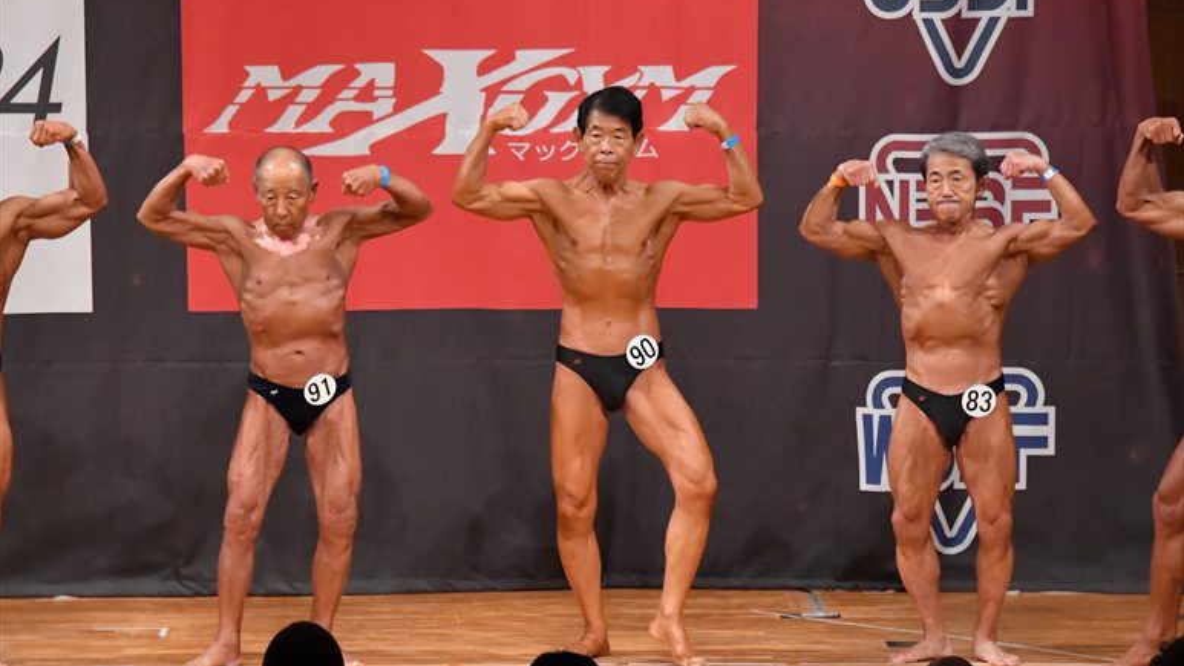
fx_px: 7912
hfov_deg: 8.6
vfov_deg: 4.8
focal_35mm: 252
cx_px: 592
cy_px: 351
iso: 9000
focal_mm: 160
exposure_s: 1/400
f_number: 5.6
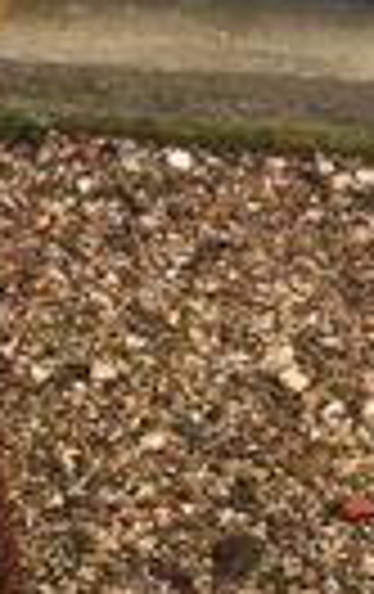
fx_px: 2419
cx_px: -685
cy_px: 104
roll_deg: +2.8
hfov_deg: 7.8
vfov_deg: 13.9
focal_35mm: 149
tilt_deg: -27.9
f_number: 2.2
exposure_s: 1/100
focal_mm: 4.15
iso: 40
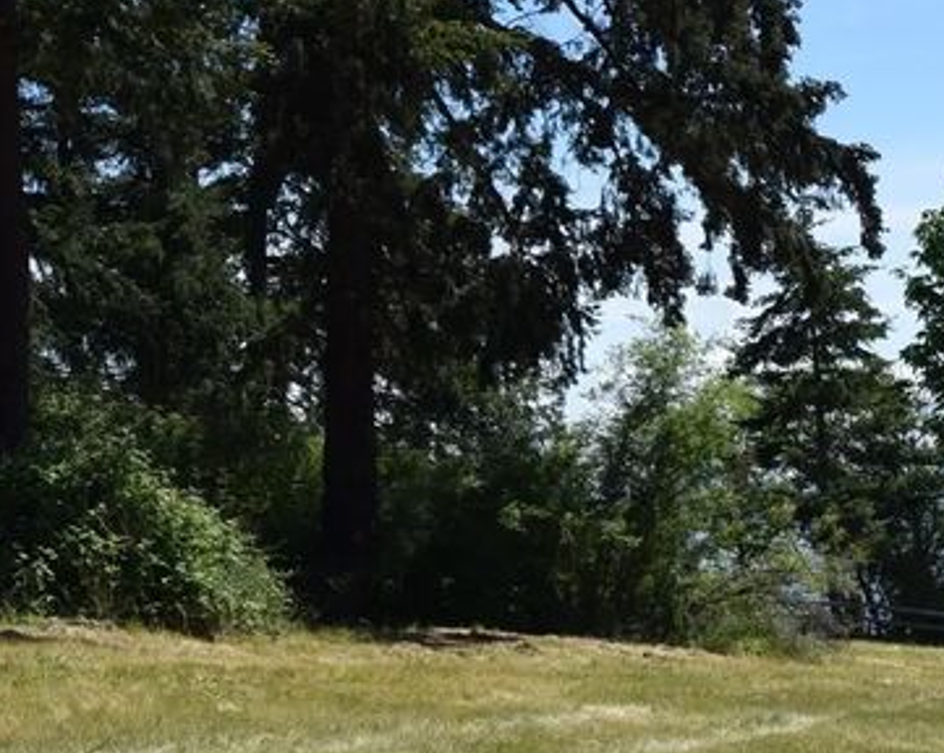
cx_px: 1145
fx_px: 2679
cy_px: 630
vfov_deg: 15.9
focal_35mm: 96
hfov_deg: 18.8
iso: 200
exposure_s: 1/400
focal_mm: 24
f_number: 8
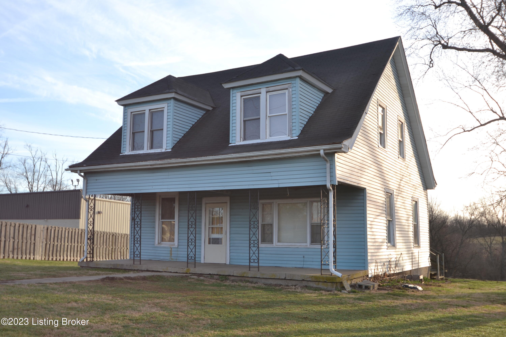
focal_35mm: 36
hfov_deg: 53.1
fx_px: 506
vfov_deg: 36.9
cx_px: 253
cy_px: 168
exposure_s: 1/60
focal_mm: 24
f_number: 8
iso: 100
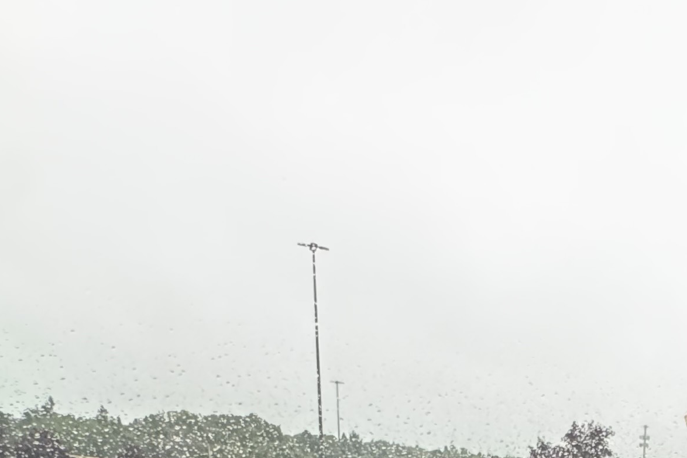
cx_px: 652
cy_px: 880
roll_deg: -4.1
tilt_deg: -20.9
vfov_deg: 18.8
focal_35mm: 50
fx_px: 954
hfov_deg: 36.4
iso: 640
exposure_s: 1/60
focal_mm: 2.22
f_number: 2.2
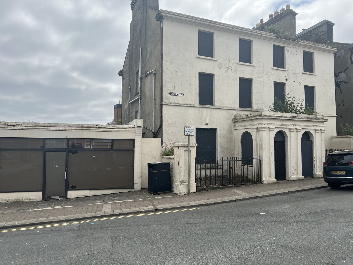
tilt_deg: +1.8
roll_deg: -0.8
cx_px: 176
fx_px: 265
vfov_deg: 53.1
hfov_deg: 67.3
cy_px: 132
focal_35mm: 26
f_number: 1.5
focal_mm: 5.7
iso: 50
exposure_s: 1/5882
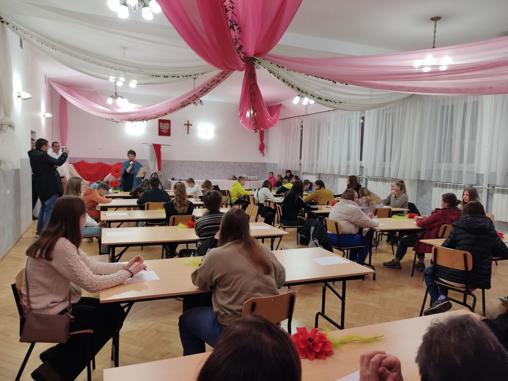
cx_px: 254
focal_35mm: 25
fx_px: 367
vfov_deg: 54.9
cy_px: 190
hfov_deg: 69.4
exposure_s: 1/50
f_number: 1.79
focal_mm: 4.71
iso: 159
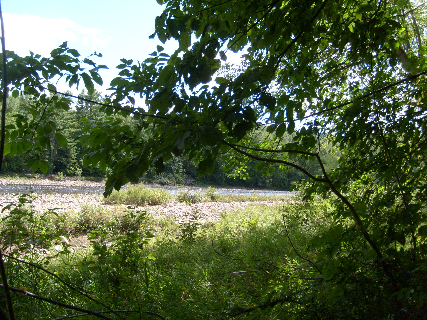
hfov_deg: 52.6
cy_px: 160
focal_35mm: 35
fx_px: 432
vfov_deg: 40.7
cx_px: 214
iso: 80
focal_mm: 5.8
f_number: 7.1
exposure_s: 1/90
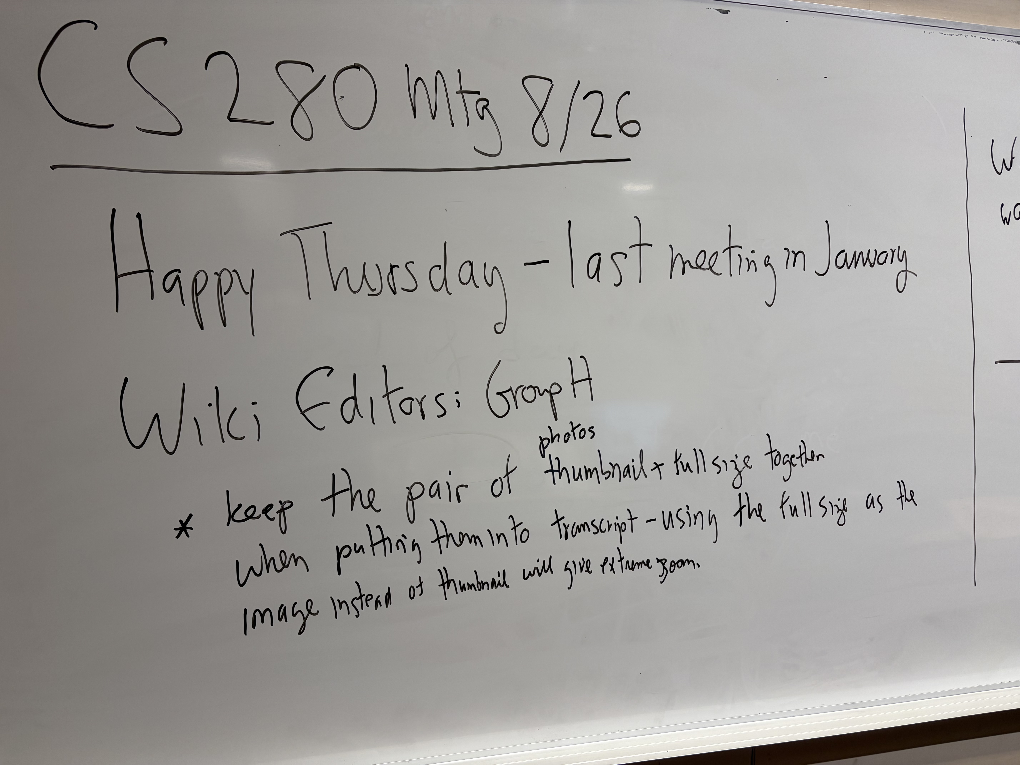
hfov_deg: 67.3
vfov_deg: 53.1
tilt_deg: -4.6
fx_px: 766
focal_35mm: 26
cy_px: 382
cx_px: 510
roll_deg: +0.1
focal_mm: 5.96
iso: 64
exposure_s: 1/60
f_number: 1.6
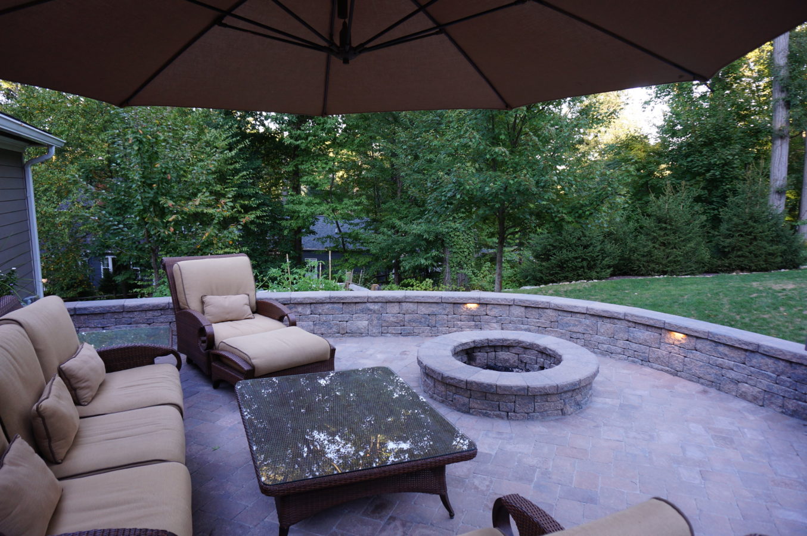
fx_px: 537
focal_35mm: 24
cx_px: 404
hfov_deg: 73.8
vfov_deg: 53.0
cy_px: 268
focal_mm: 16
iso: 200
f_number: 4
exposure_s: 1/60
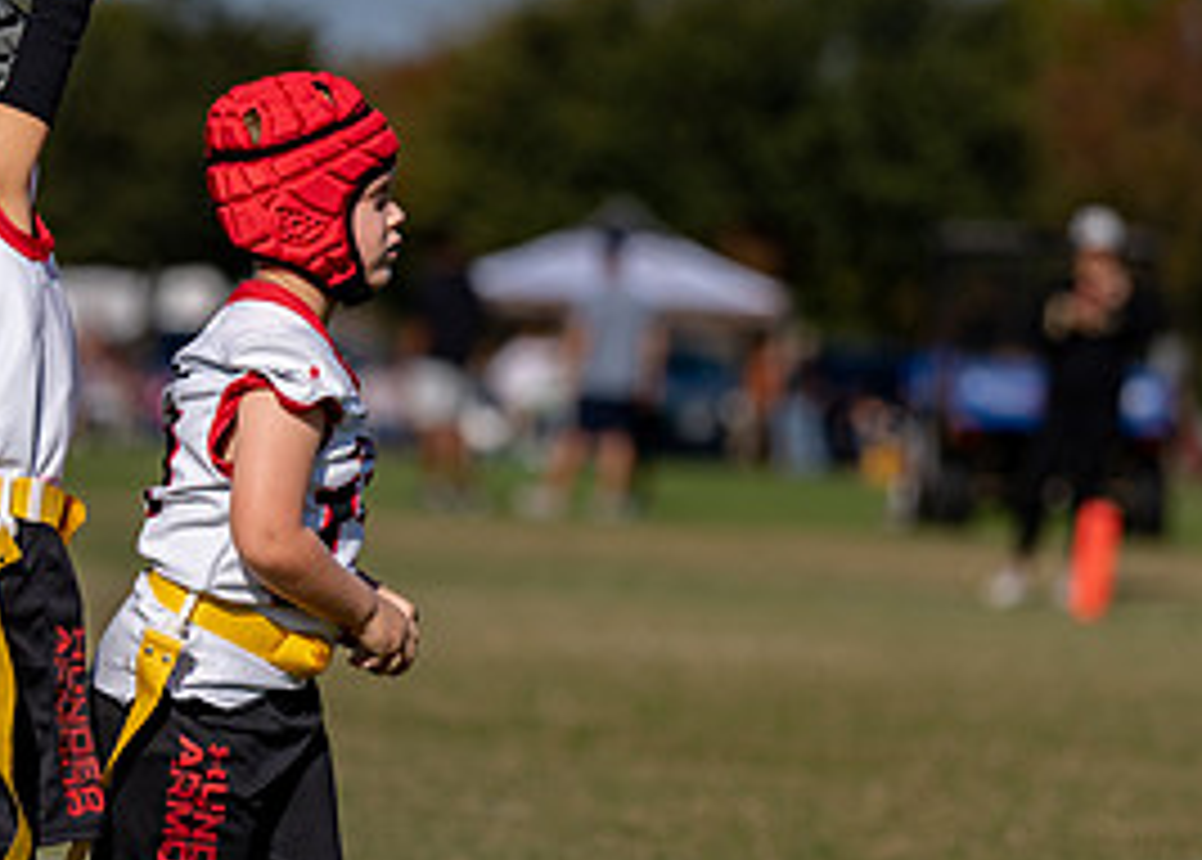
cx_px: 223
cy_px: 501
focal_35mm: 324
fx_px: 11066
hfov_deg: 6.2
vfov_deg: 4.4
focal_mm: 128
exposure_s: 1/3200
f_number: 2.8
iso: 100
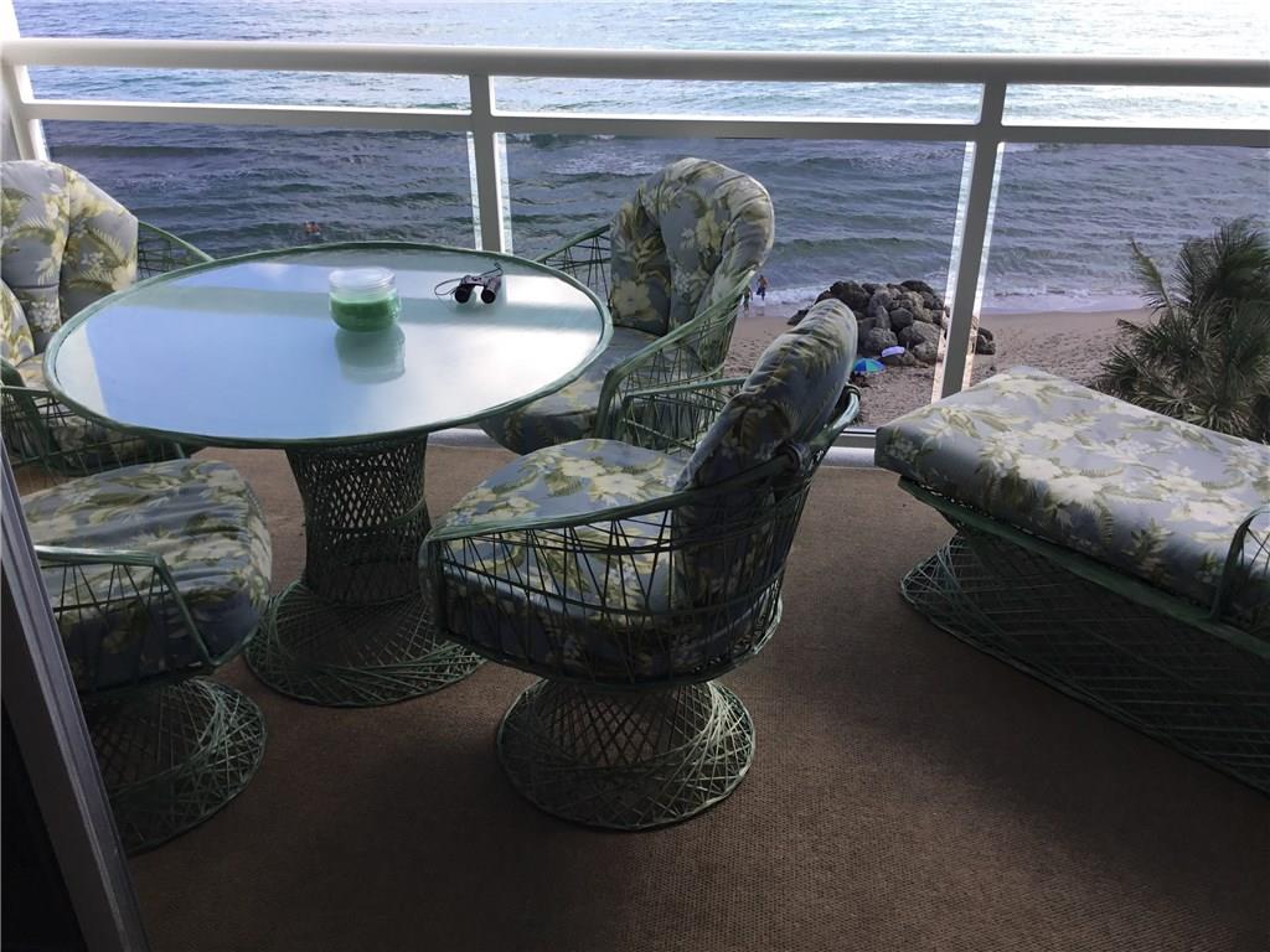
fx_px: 1137
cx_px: 635
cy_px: 476
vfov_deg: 45.4
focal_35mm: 31
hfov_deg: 58.4
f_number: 2.4
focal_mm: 3.3
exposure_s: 1/257
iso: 25
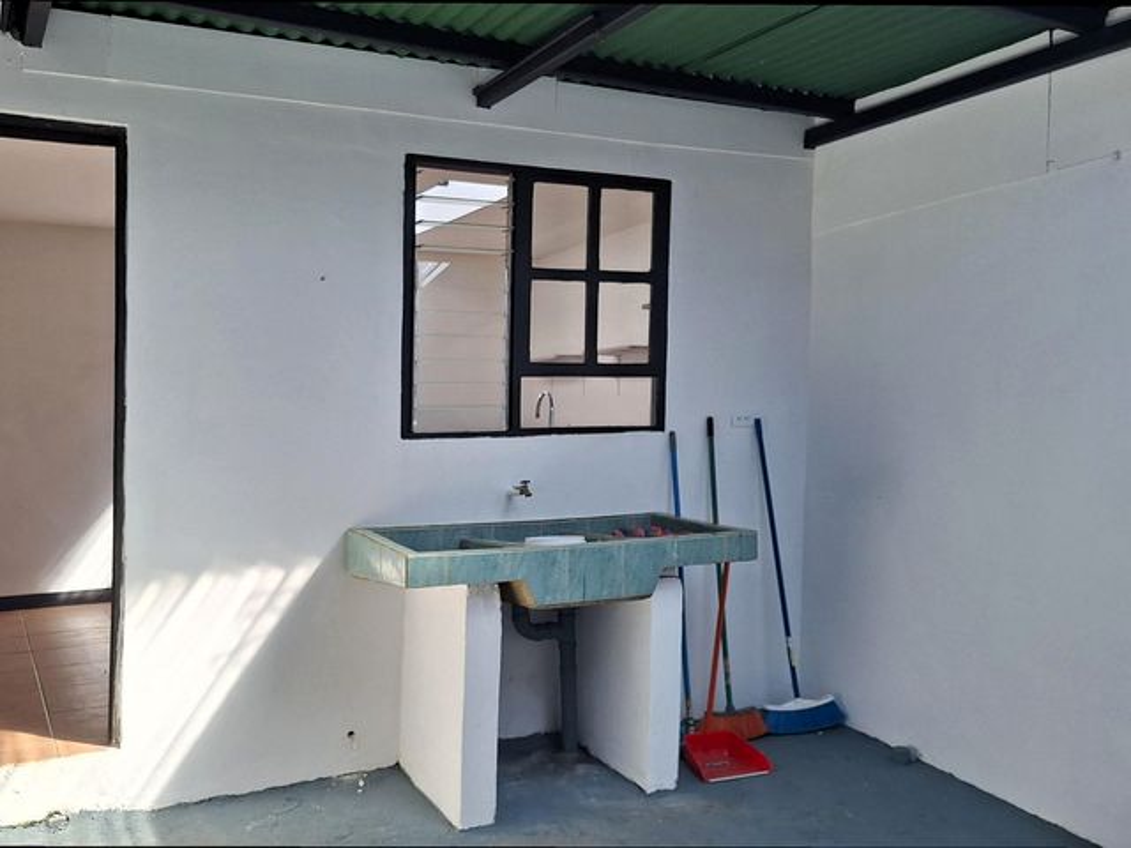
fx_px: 751
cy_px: 424
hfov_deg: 73.9
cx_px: 566
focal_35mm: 23
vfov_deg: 58.9
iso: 40
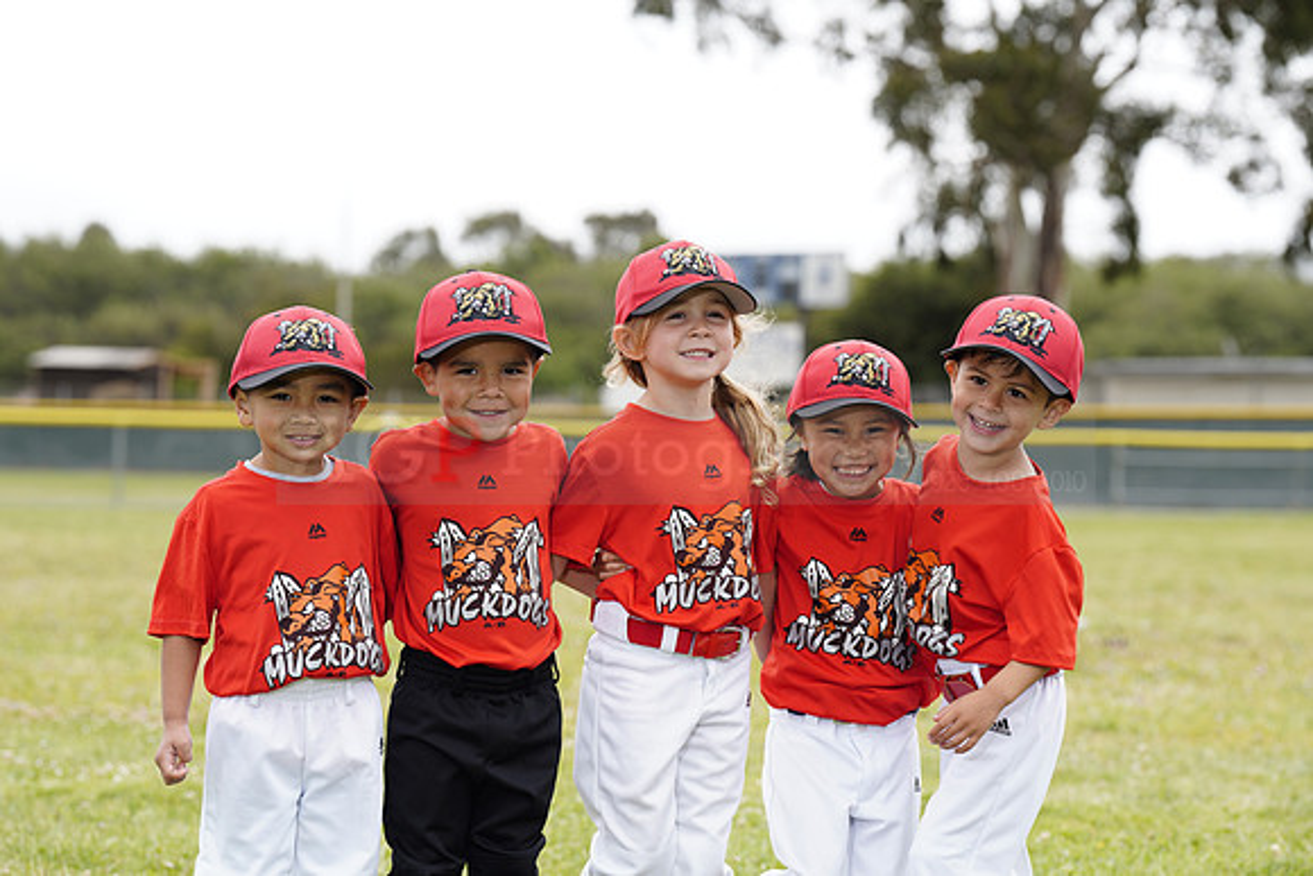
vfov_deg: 10.5
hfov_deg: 15.6
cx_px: 656
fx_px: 4779
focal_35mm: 131
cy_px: 438
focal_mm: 131
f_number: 5.6
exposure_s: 1/250
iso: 100
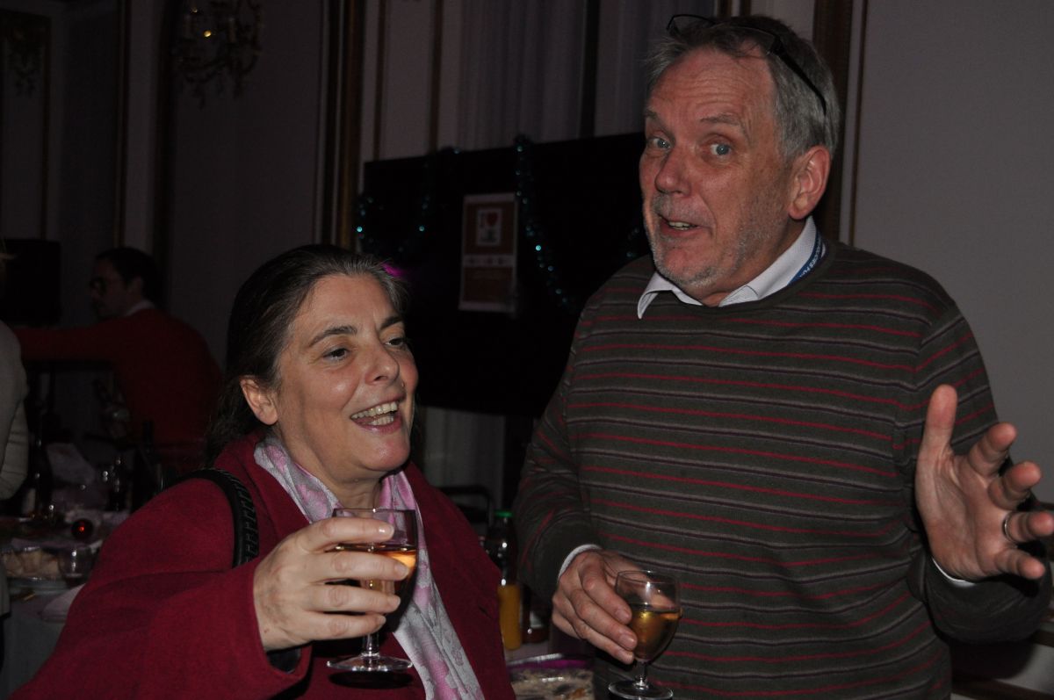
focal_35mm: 45
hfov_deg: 43.7
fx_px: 1316
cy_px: 350
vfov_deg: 29.8
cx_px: 527
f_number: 4.2
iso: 800
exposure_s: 1/60
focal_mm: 30
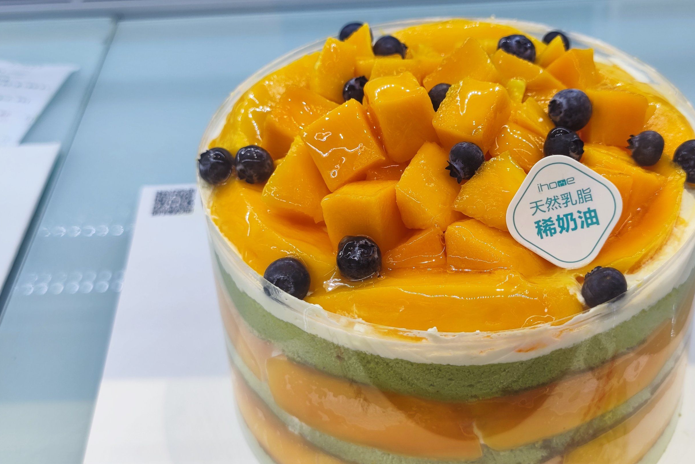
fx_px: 521
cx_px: 390
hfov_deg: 67.1
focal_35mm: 27
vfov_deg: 47.9
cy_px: 209
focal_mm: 8.7
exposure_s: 1/100
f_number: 1.9
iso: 52
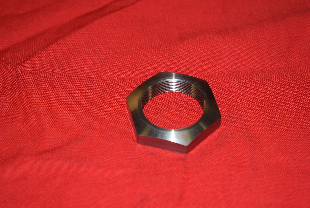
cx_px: 155
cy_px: 104
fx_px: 711
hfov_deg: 24.6
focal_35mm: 82
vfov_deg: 16.6
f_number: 5.6
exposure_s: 1/200
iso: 400
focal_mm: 55
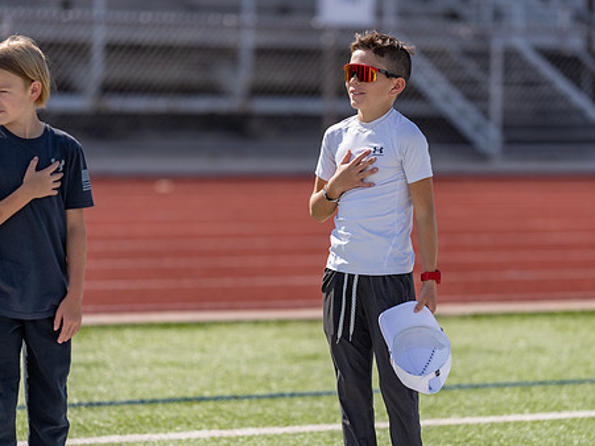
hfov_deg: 11.0
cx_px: 318
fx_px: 3076
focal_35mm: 179
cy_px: 239
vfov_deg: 8.3
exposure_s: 1/4000
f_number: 1.8
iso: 100
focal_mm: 135
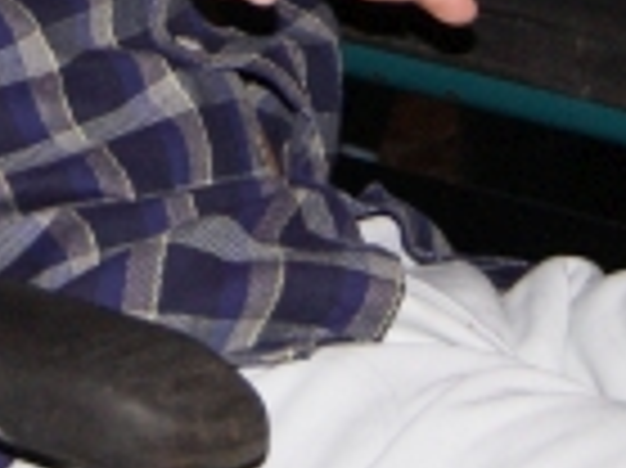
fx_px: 5272
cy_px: -603
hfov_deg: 6.8
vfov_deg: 5.0
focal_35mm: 292
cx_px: -14
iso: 400
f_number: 4.5
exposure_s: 1/60
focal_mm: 35
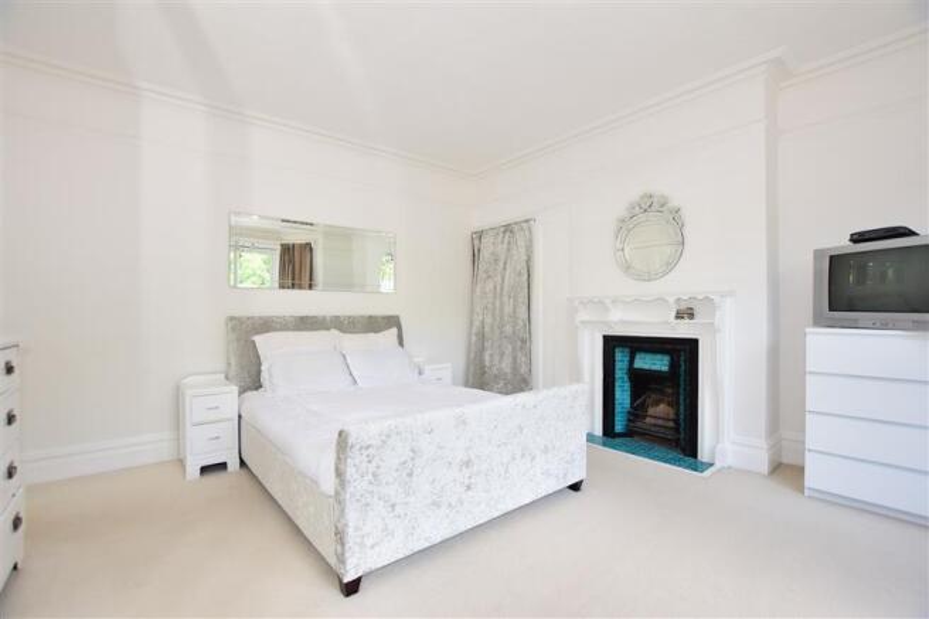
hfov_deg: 100.4
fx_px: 387
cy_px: 310
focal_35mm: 15
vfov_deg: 77.3
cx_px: 464
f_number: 5
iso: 200
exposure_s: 1/30
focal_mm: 10
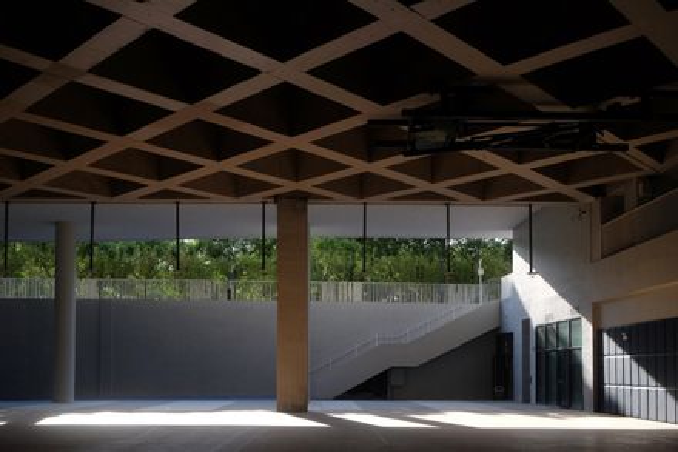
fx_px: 753
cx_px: 339
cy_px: 226
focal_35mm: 40
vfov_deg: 33.4
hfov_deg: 48.5
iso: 2500
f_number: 5
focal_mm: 26.5
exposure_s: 1/4000
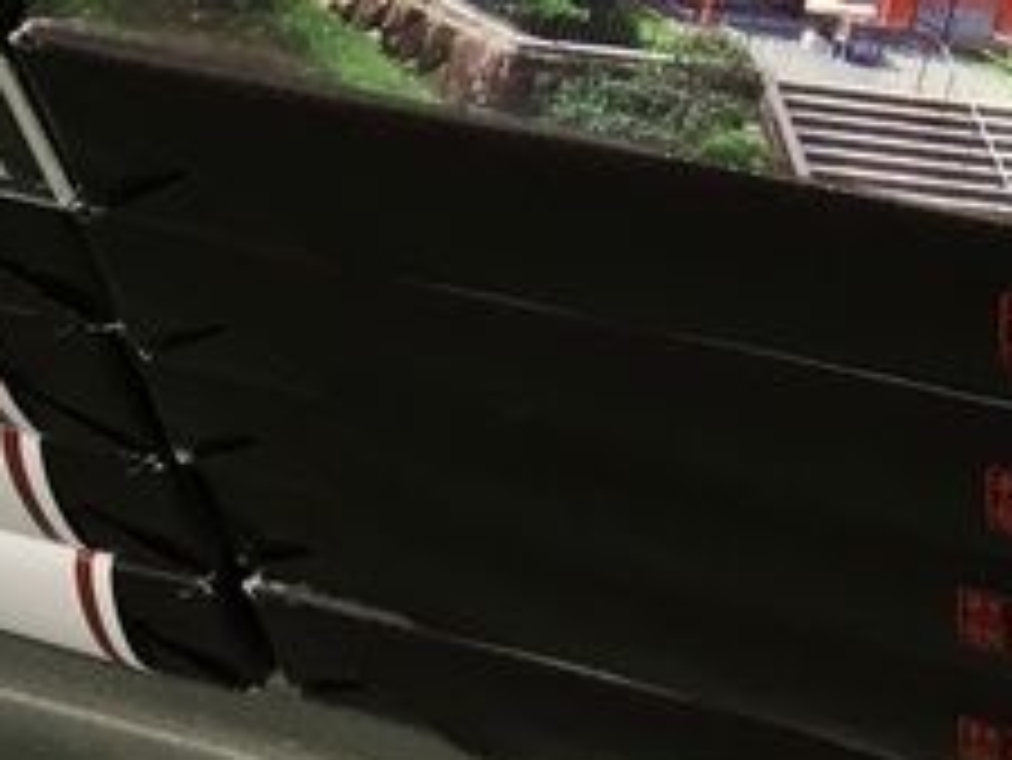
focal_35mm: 105
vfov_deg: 13.5
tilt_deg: -51.1
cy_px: -286
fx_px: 3071
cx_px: 591
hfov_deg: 18.7
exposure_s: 1/30
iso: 64
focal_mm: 4.15
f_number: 2.2
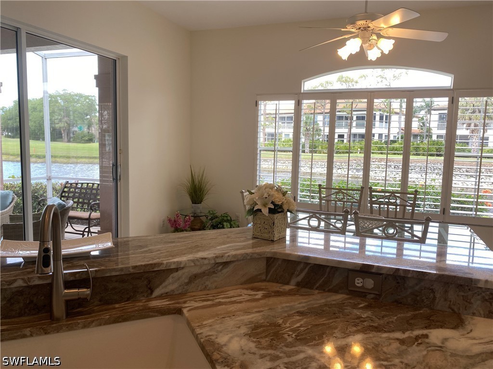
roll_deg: -0.6
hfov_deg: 67.3
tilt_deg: -4.4
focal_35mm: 26
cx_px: 246
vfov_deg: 53.1
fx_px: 370
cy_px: 184
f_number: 1.8
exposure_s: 1/120
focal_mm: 4.25
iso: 32
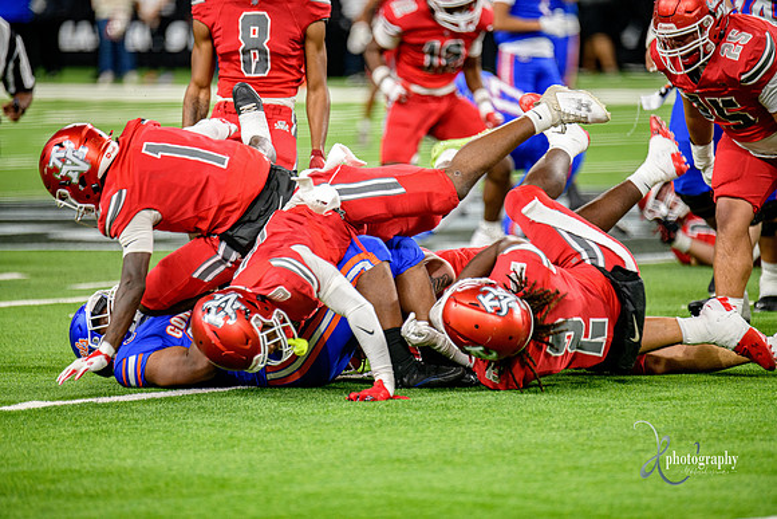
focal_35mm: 300
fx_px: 6476
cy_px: 260
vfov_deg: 4.6
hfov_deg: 6.9
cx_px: 388
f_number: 2.8
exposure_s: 1/400
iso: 1250
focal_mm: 300
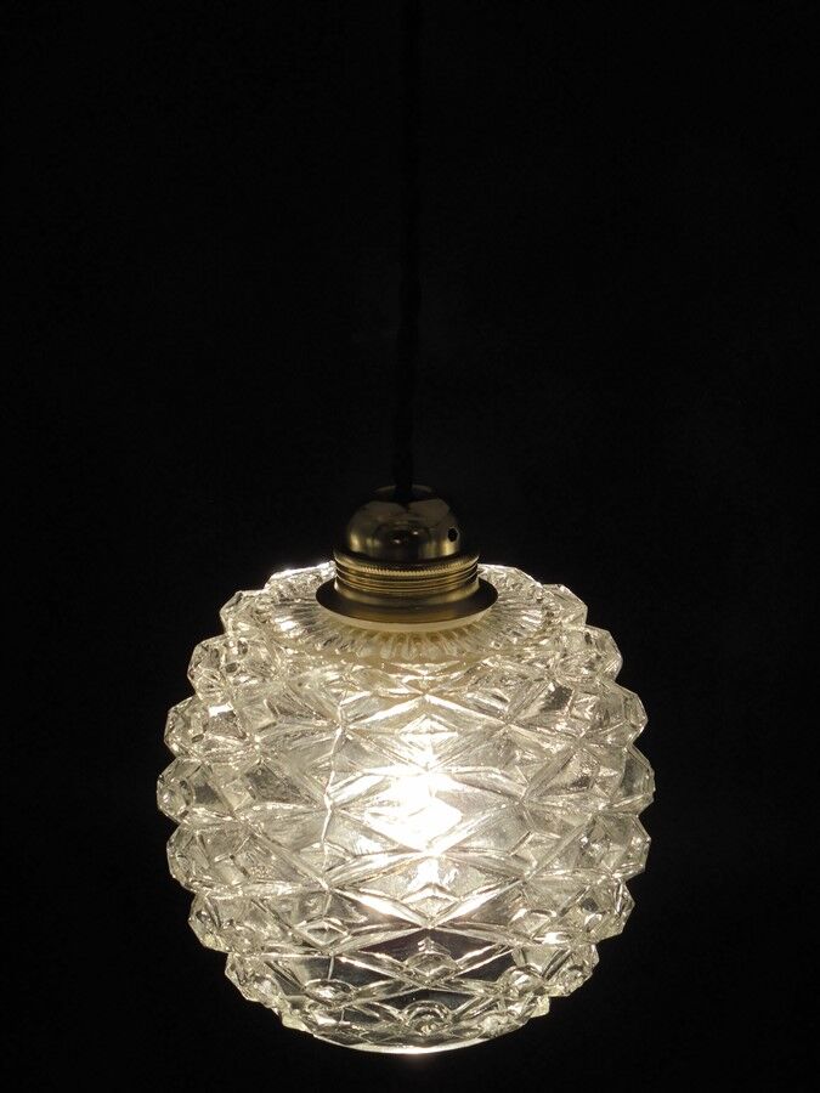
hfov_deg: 26.1
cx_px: 410
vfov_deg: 34.3
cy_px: 546
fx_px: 1769
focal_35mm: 56
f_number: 5.2
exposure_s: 1/100
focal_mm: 10.1
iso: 100
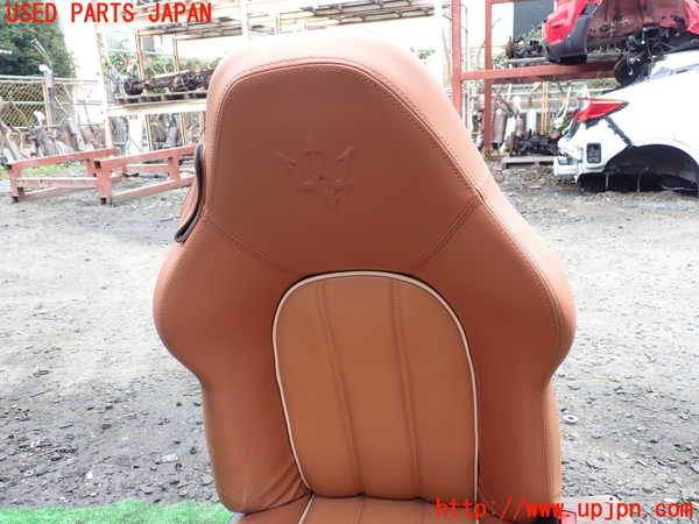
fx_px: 606
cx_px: 350
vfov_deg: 46.8
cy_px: 262
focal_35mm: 30
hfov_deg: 60.0
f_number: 3.2
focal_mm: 5.4
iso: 100
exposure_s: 1/60
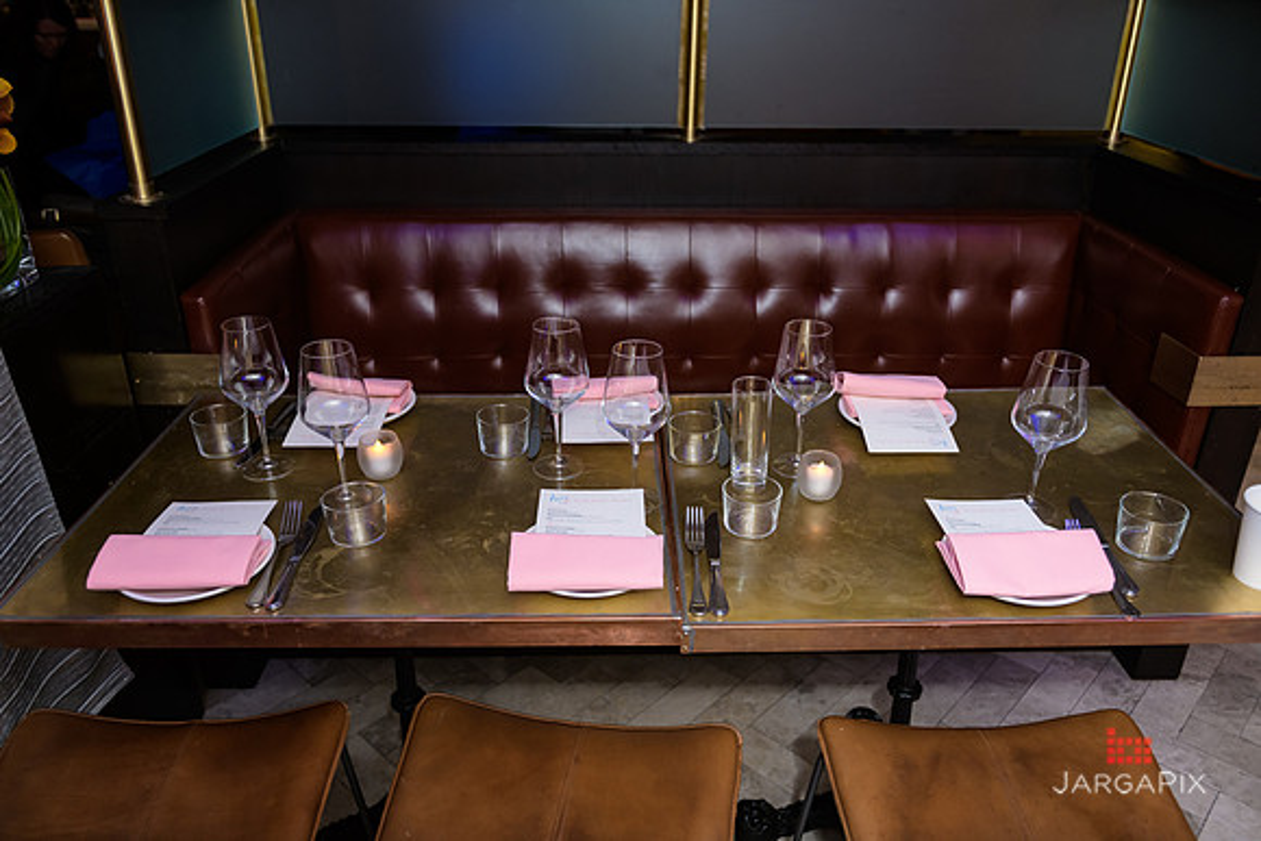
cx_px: 630
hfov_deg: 65.5
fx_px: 981
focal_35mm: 28
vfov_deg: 46.4
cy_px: 420
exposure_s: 1/125
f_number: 3.2
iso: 1000
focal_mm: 28
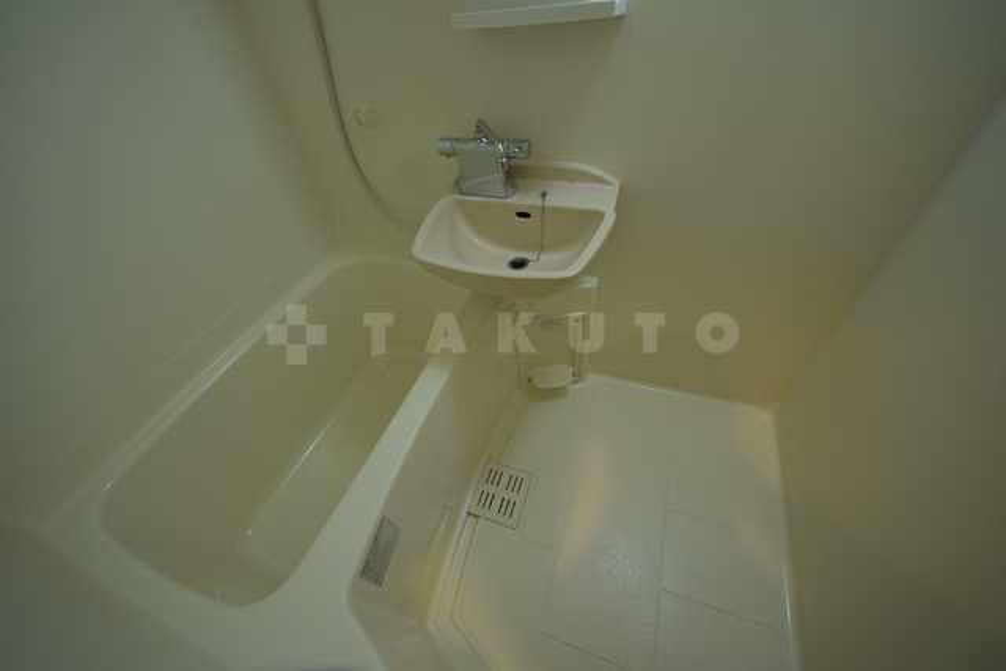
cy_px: 336
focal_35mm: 12
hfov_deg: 112.6
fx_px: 335
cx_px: 503
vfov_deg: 90.0
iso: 800
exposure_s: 1/40
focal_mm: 8
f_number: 4.5
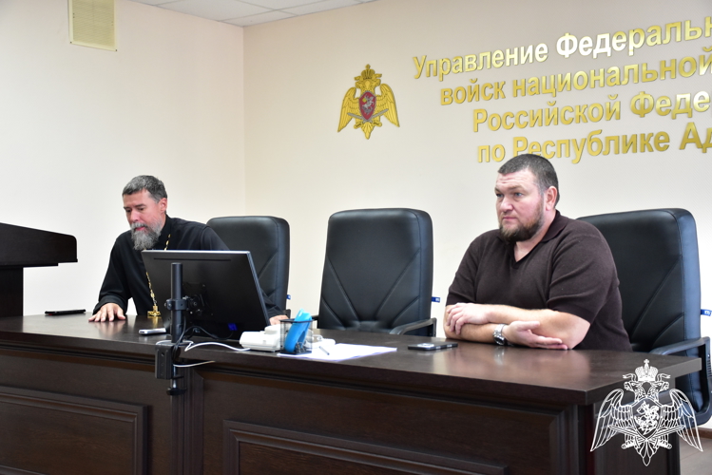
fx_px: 950
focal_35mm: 48
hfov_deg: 41.1
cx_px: 356
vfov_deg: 28.1
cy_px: 238
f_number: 4
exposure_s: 1/80
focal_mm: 32
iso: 1600
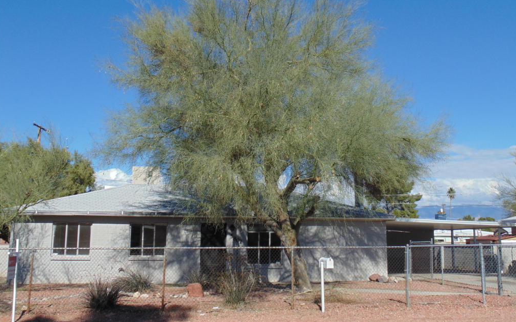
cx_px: 258
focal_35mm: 44
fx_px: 619
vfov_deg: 29.2
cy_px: 144
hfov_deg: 45.3
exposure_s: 1/800
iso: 80
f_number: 3.6
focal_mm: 7.4
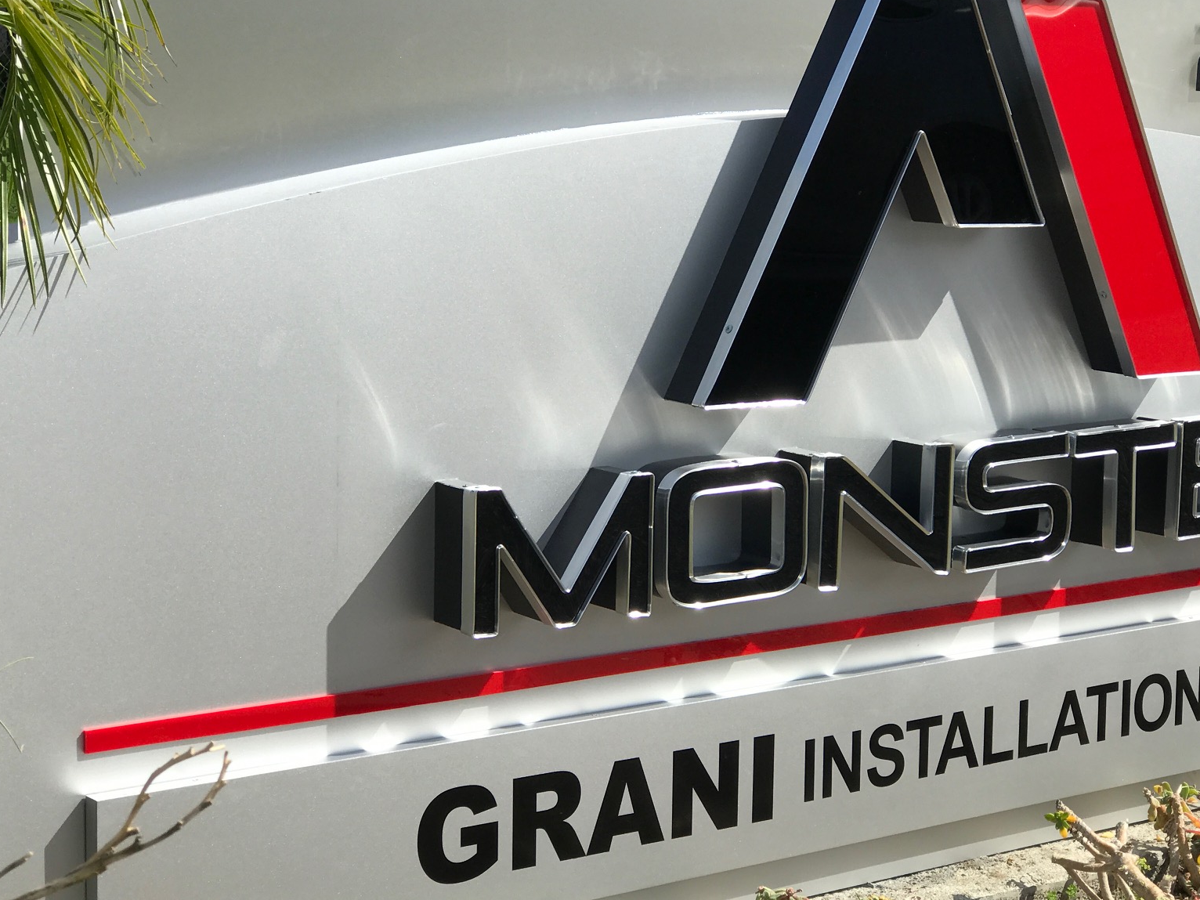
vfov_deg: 19.6
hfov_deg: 26.0
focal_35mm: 75
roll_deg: -1.9
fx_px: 2600
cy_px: 414
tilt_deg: -6.9
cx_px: 684
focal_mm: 6.6
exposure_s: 1/921
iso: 20
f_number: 2.8
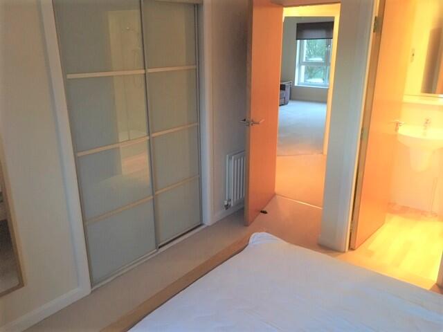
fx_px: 371
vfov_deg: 48.2
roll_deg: +0.7
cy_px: 166
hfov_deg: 61.7
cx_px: 222
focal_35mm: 29
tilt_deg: -17.7
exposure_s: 1/17
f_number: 2.2
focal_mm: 4.15
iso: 250
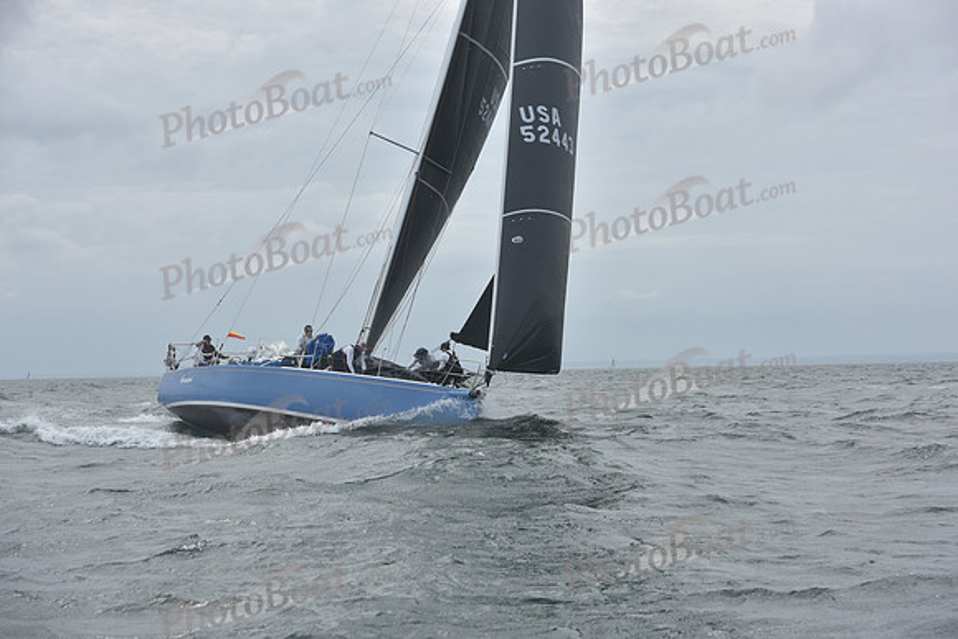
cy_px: 320
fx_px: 1863
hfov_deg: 28.8
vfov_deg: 19.5
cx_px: 479
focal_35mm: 70
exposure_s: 1/1250
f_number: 6.3
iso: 200
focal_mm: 70
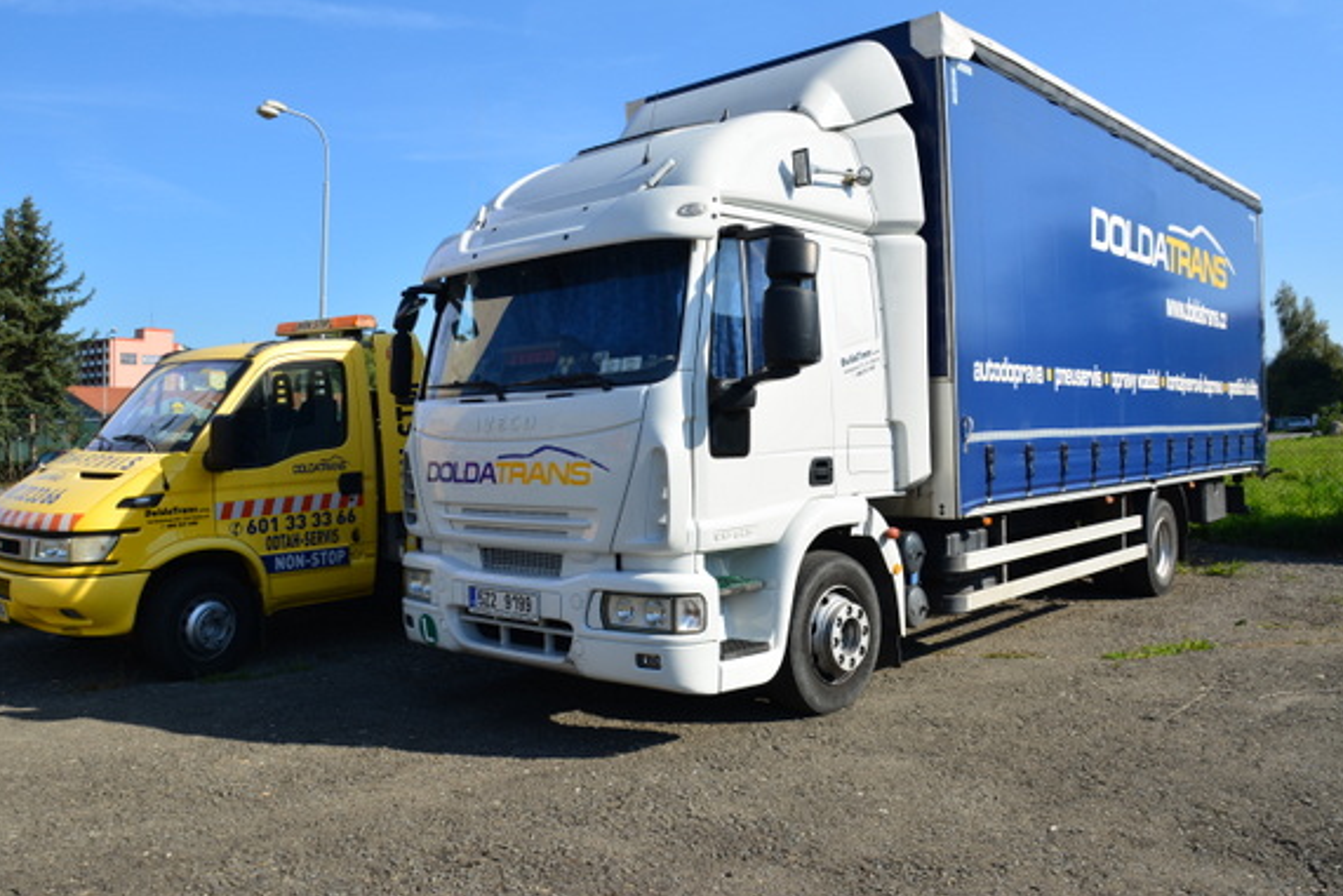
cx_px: 616
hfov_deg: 64.3
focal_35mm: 29
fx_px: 1066
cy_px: 401
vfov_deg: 45.5
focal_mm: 17
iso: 100
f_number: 7.1
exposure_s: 1/200
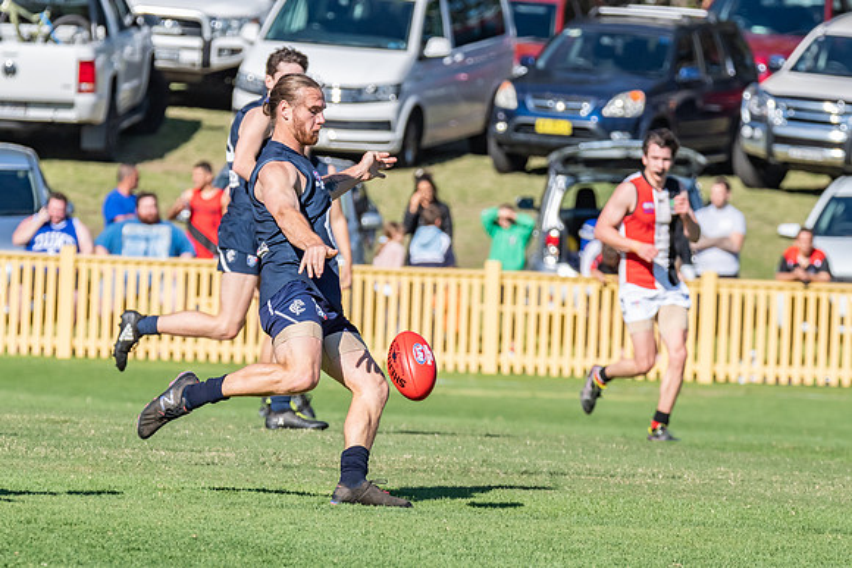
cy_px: 259
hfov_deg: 3.1
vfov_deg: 2.1
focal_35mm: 655
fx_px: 15507
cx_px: 401
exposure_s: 1/2500
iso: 800
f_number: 10
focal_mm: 360
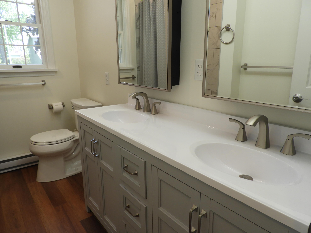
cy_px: 116
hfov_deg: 71.6
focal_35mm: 24
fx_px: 216
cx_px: 156
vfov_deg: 56.8
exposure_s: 1/50
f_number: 3.3
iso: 100
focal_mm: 4.3
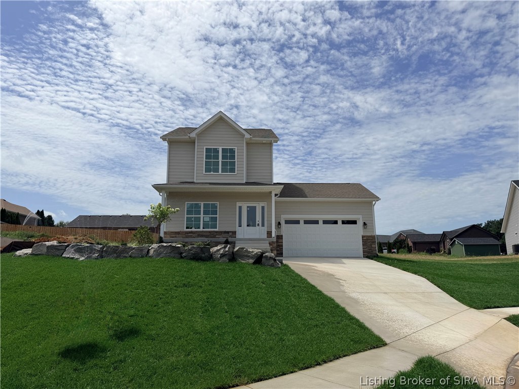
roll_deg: +0.5
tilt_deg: +11.1
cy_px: 194
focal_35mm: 24
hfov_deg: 71.6
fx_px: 360
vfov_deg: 56.8
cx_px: 260
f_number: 1.78
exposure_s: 1/11905
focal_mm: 6.76
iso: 80
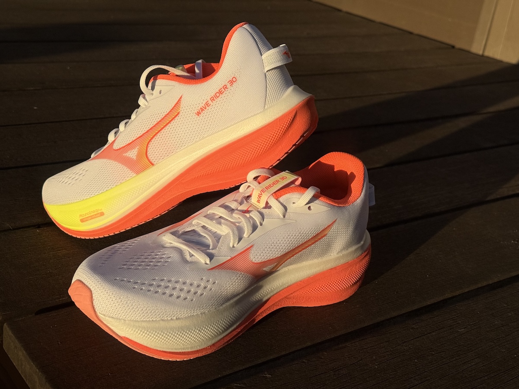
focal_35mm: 48
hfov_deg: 39.7
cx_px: 260
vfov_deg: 30.3
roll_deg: -7.6
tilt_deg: -23.3
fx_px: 720
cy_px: 194
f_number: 1.78
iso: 64
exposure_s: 1/7874
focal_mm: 6.76
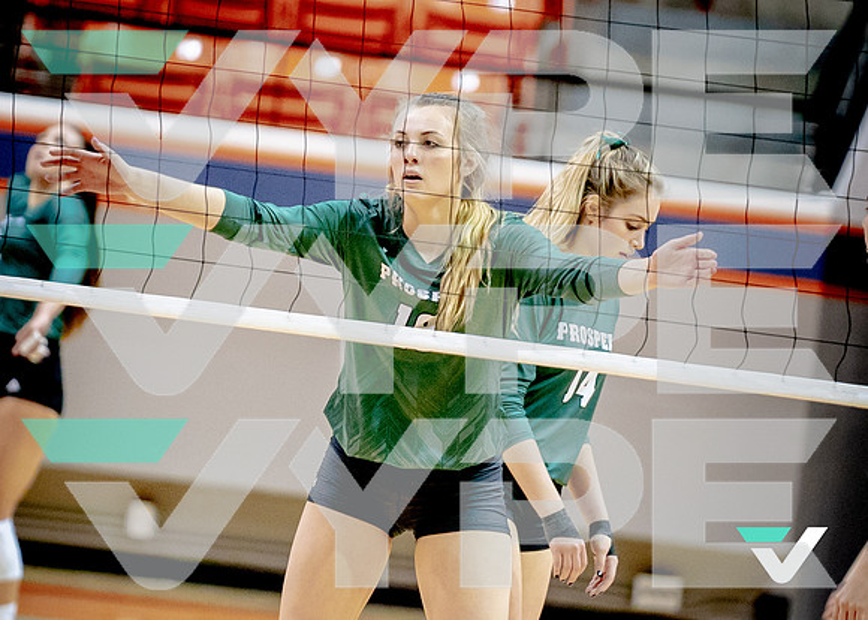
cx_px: 467
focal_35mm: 410
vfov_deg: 3.5
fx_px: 10098
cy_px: 223
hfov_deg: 4.9
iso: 4000
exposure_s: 1/1500
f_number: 2.8
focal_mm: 200
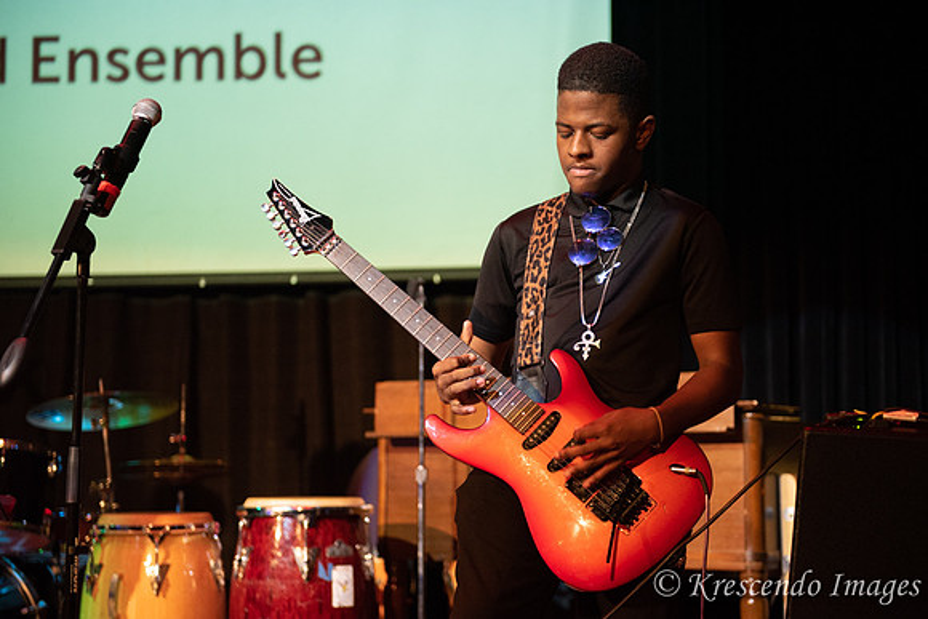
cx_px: 504
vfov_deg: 20.2
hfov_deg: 29.9
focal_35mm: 67
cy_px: 308
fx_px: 1737
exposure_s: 1/200
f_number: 2.8
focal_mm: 62
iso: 3200
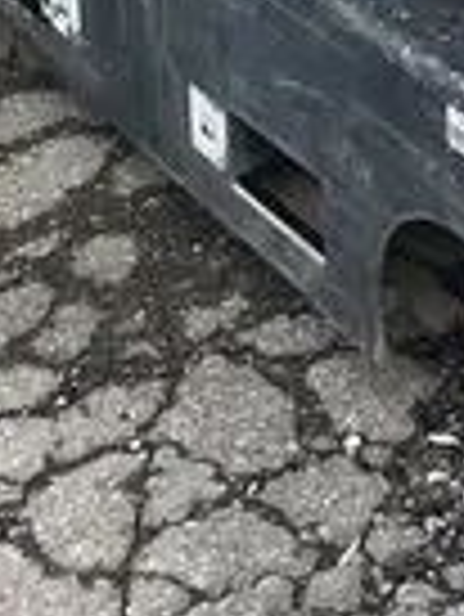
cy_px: -753
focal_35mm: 139
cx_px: 536
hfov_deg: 10.5
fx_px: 2480
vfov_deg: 12.0
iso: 32
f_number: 1.6
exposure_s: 1/1742
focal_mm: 4.2
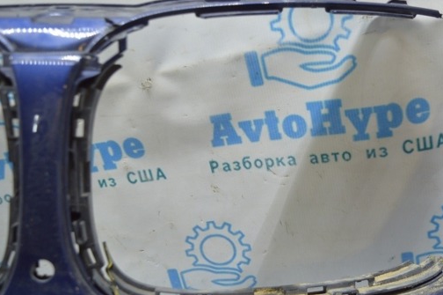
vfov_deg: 28.2
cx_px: 248
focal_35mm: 48
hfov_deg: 41.4
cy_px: 159
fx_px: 586
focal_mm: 25
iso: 400
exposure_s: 1/40
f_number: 4
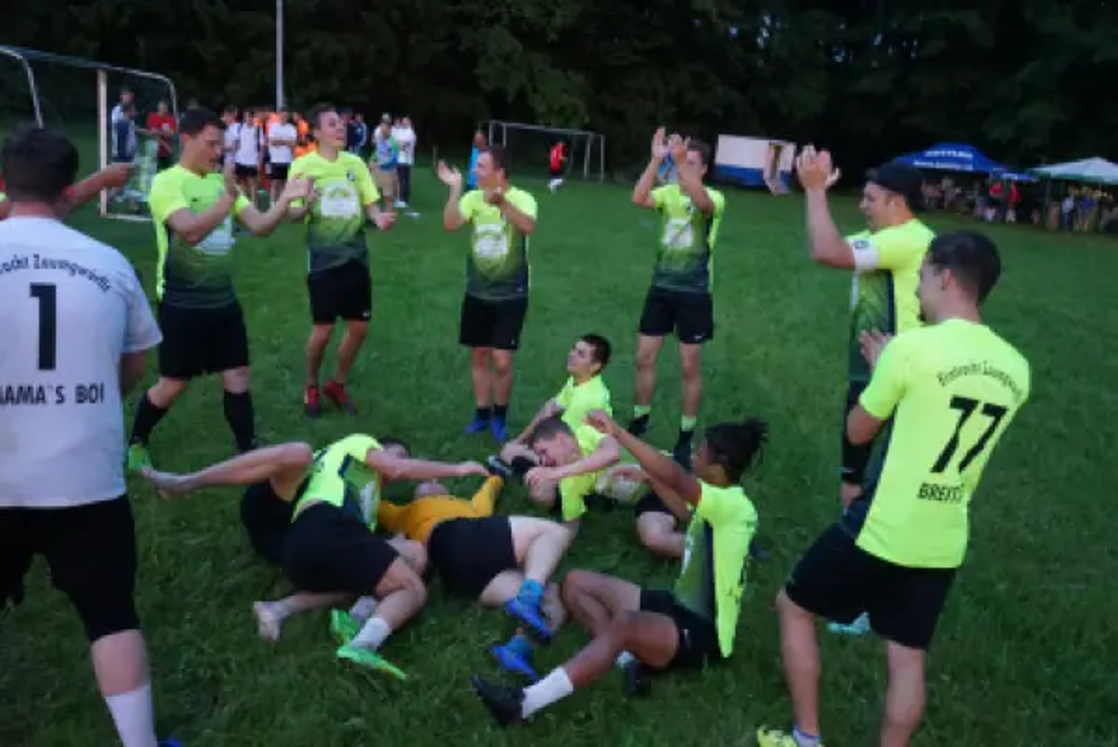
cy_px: 374
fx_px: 901
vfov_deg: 45.0
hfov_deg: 63.6
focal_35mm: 29
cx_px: 559
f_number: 3.5
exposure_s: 1/160
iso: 2500
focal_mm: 29
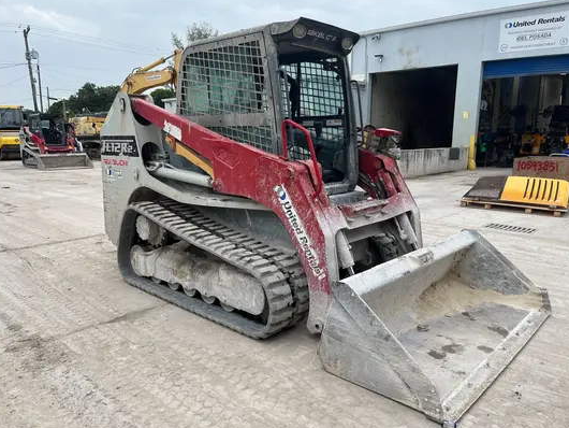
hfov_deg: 65.3
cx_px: 284
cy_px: 216
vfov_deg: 51.4
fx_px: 444
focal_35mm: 27
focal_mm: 5.1
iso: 50
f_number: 1.6
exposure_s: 1/1600
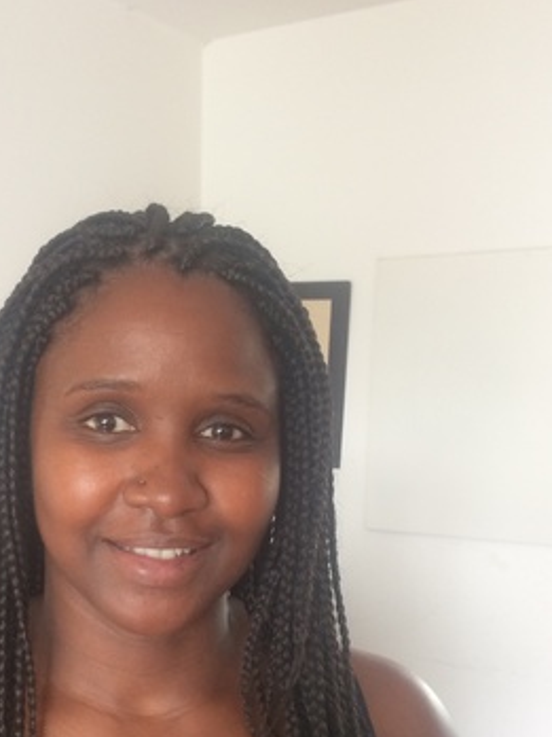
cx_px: 152
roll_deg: -0.4
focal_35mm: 50
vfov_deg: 37.2
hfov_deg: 28.8
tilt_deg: -9.4
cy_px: 559
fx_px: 1063
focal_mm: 4.15
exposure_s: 1/33
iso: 125
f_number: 2.2
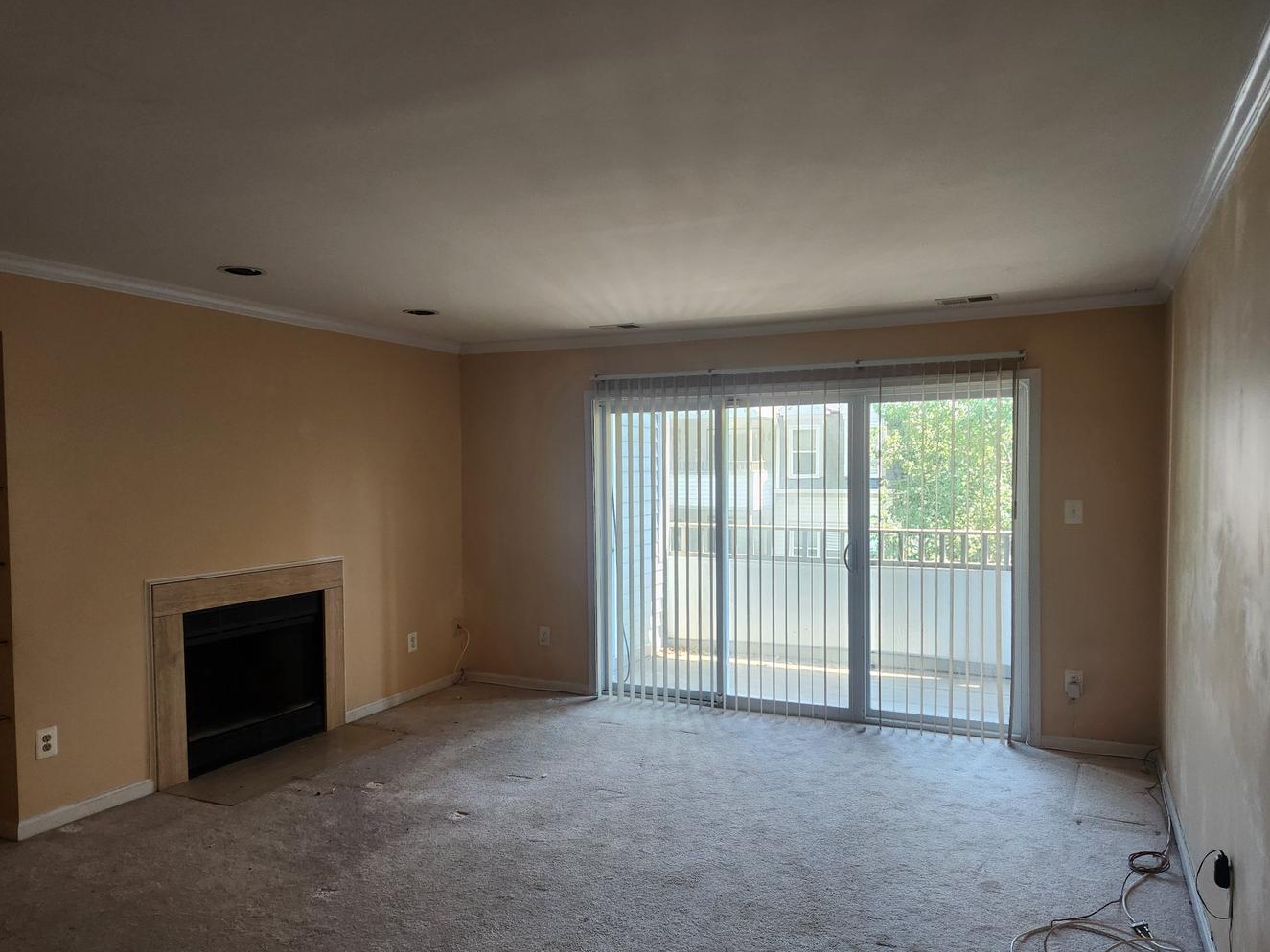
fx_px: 917
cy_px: 496
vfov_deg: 54.9
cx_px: 659
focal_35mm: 25
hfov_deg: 69.4
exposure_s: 1/120
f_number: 1.8
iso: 160
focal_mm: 5.4
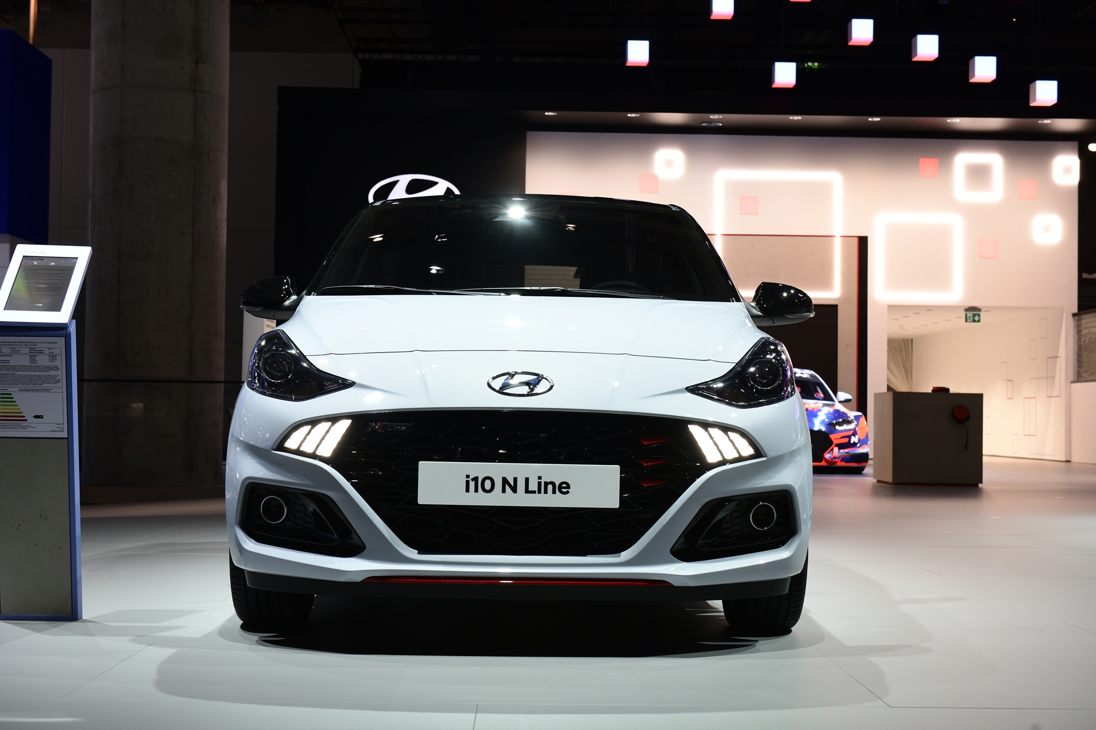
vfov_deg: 27.0
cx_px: 548
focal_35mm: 50
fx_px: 1522
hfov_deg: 39.6
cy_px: 365
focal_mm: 50
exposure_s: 1/50
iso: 640
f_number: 7.1
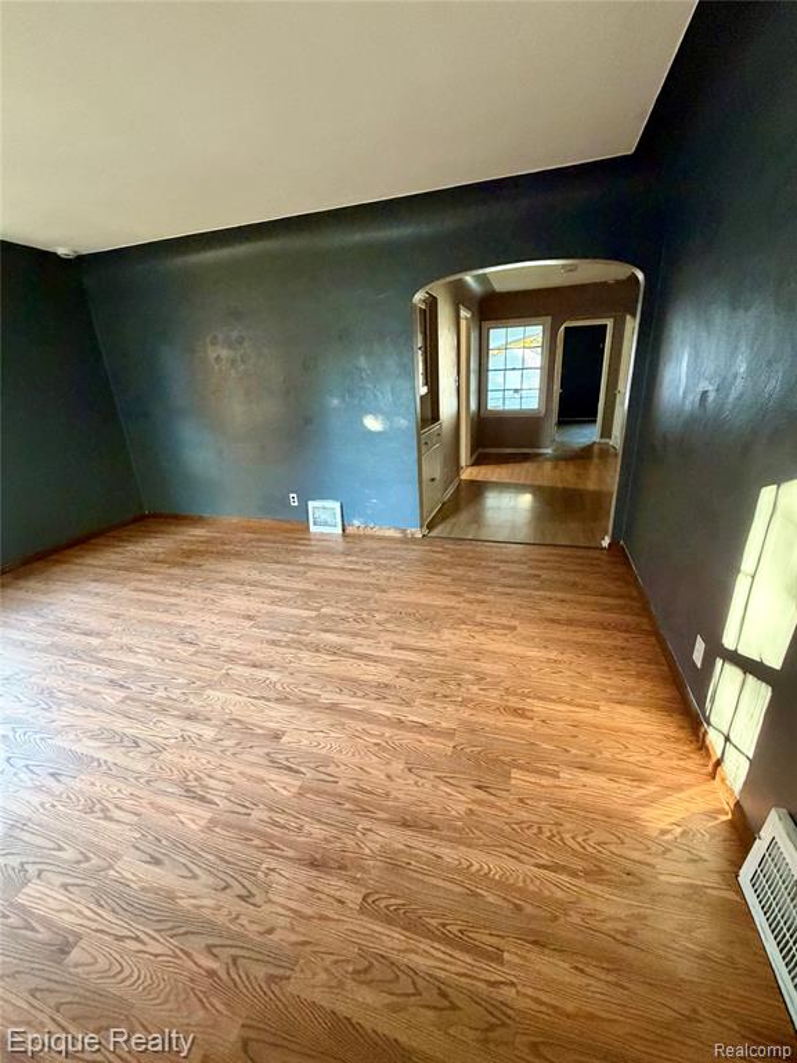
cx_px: 398
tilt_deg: -21.2
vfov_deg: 102.1
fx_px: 430
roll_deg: +3.3
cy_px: 532
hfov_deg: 85.7
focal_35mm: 14
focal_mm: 2.22
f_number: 2.2
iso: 500
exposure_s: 1/60
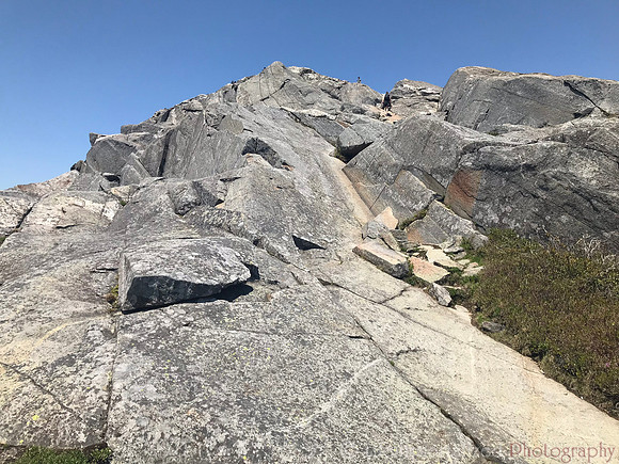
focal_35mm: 28
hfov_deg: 63.4
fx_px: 501
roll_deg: -0.6
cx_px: 310
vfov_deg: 49.7
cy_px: 232
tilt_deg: +3.1
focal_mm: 3.99
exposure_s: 1/2660
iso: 20
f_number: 1.8
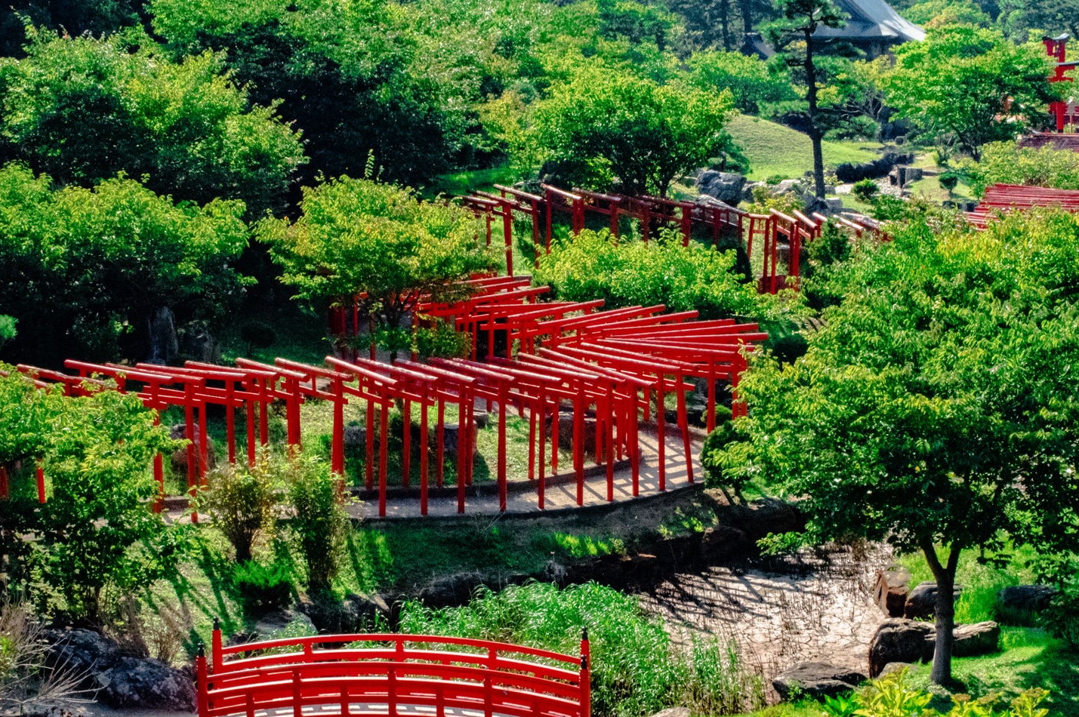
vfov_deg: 16.2
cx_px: 595
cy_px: 384
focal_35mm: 84
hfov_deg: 24.2
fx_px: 2515
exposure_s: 1/400
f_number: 22
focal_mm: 50
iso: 6400
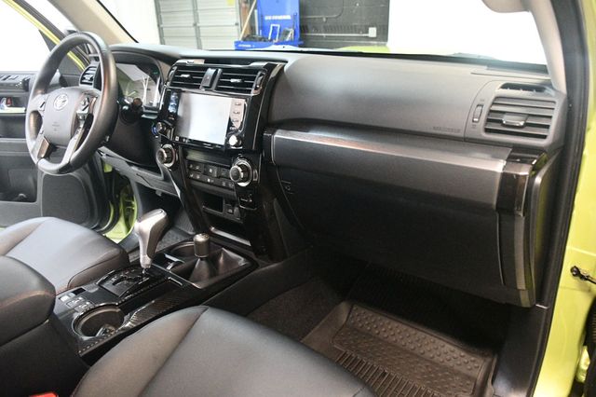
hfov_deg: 67.4
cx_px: 298
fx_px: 447
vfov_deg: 47.9
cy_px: 198
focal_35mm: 27
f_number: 3.5
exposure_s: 1/60
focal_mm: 18
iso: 6400
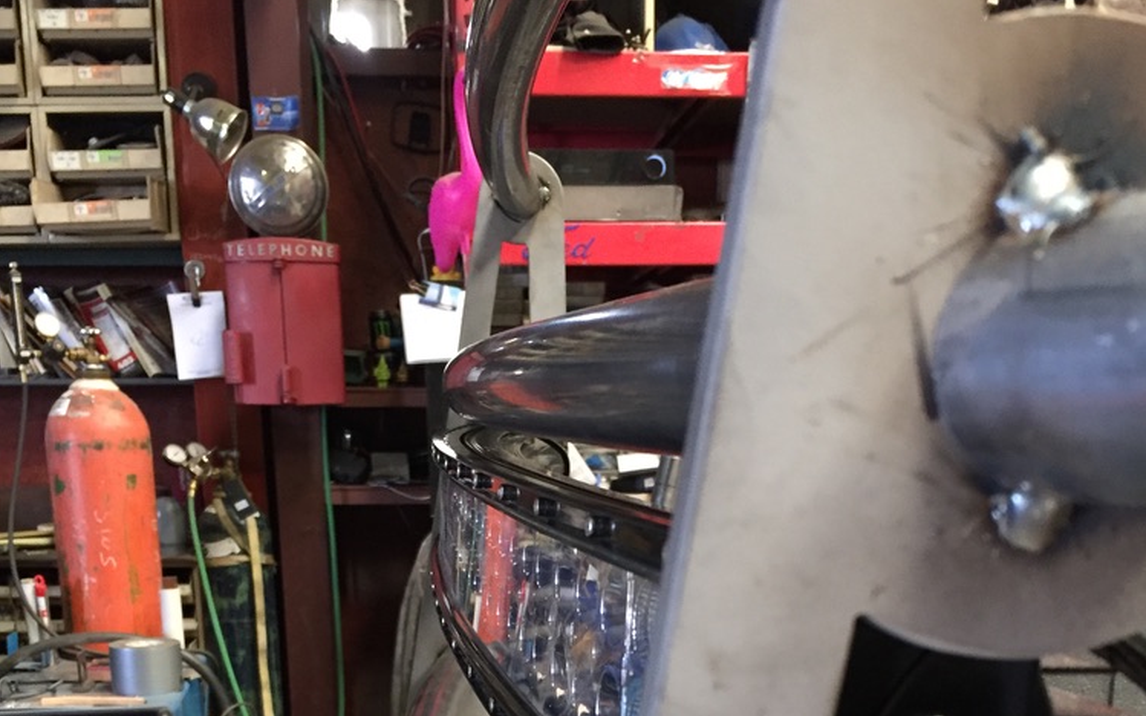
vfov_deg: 28.6
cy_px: 719
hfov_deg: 47.2
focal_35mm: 42
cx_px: 586
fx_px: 1312
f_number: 2.2
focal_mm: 4.15
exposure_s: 1/30
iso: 160
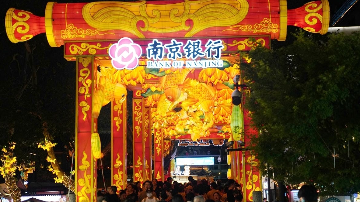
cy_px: 104
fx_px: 649
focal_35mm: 68
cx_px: 181
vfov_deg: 17.7
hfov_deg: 31.0
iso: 1600
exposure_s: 1/160
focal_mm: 64
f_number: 3.2
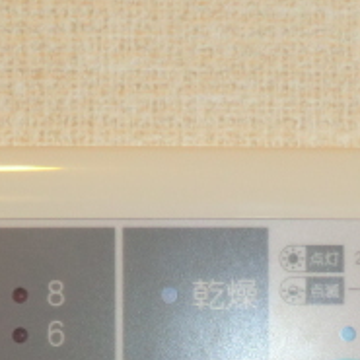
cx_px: 235
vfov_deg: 13.8
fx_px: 1435
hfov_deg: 14.3
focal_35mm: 122
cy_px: 455
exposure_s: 1/60
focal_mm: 7.1
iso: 200
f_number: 3.8
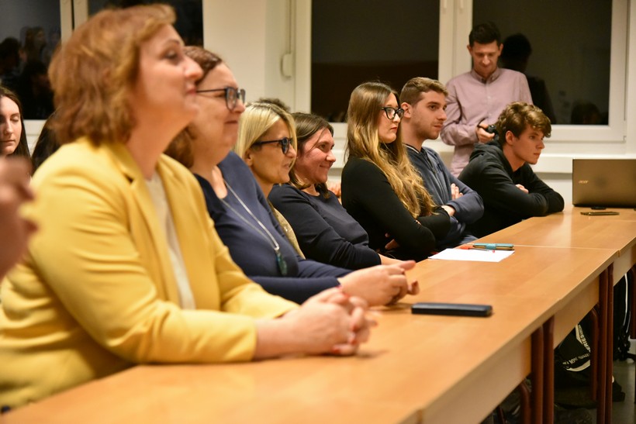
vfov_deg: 18.2
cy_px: 212
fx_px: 1325
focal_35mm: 75
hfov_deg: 27.0
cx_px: 318
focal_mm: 75
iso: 10000
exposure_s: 1/320
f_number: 4
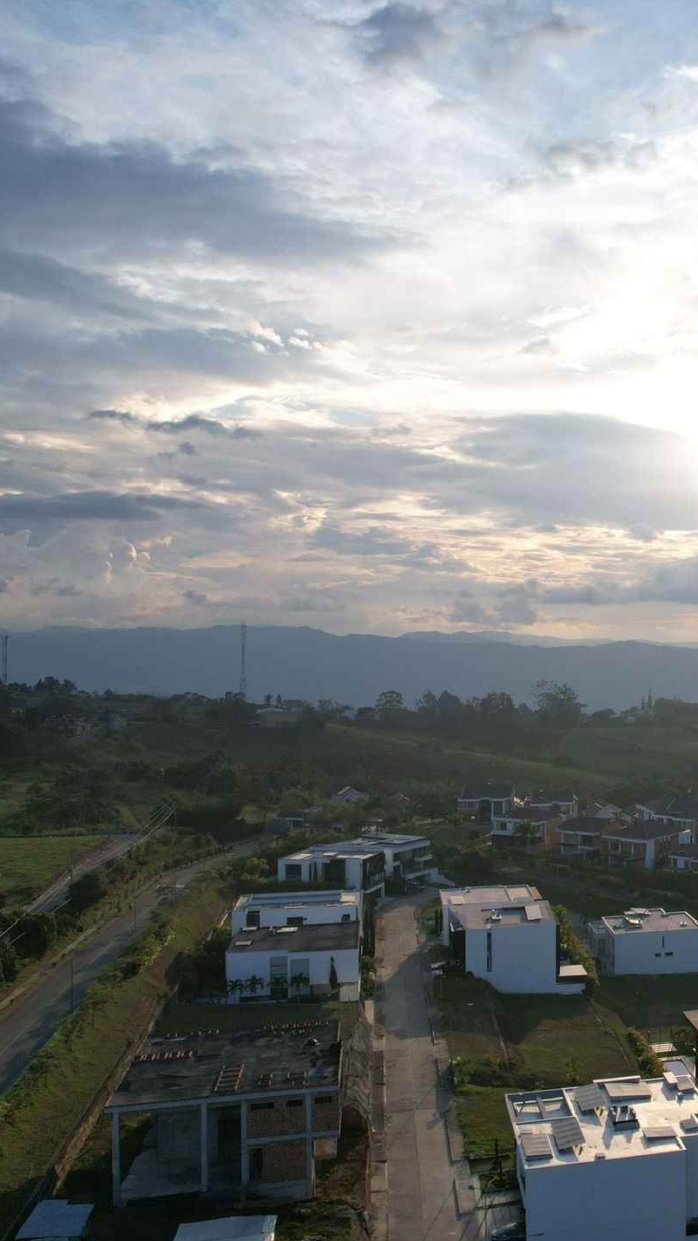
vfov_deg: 56.6
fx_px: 1152
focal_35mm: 35
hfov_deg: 30.1
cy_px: 627
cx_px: 773
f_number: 2.8
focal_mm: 8.38
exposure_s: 1/1500
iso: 100
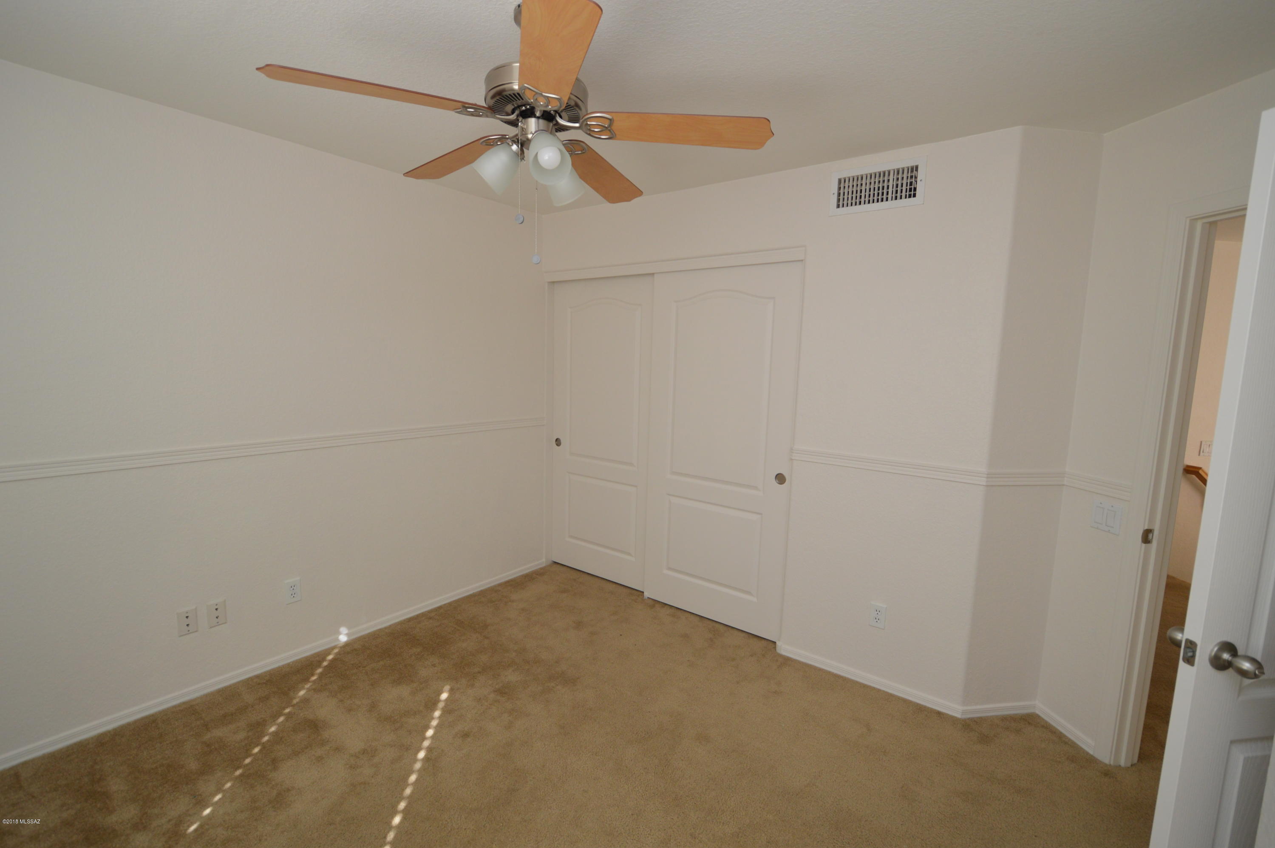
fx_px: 531
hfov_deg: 100.4
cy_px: 424
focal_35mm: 15
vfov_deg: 77.2
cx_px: 638
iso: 400
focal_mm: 10
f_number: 4
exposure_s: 1/80
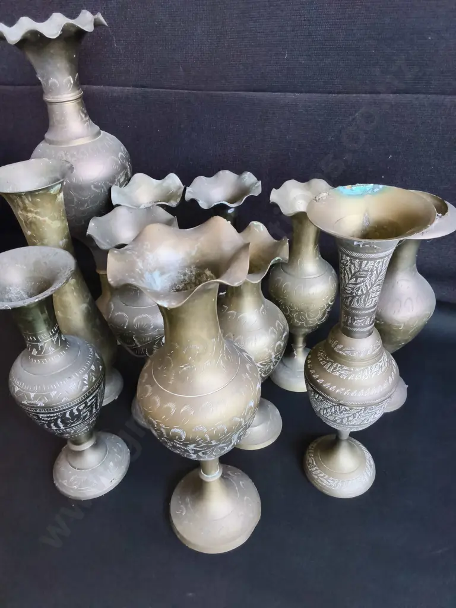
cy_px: 304
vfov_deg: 65.3
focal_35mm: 27
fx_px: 474
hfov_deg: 51.4
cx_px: 228
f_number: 2
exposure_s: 1/100
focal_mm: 2.87
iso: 500
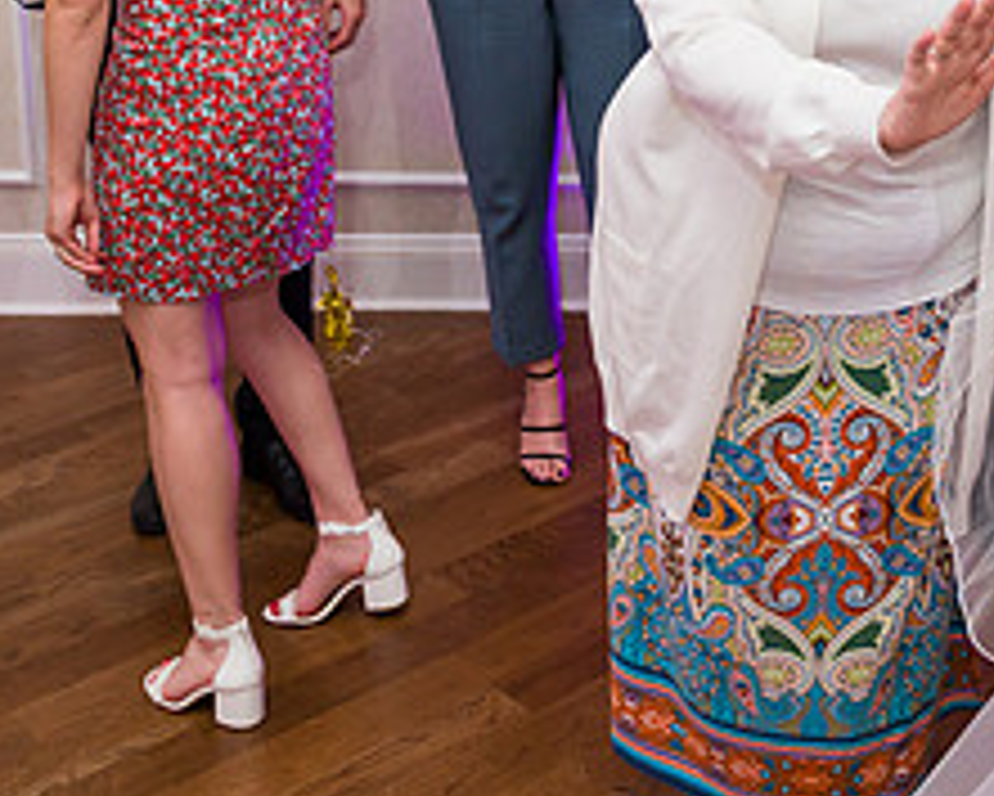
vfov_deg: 24.3
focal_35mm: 59
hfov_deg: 31.0
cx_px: 819
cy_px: -49
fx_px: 1736
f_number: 5
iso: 1250
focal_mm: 24
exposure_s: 1/200
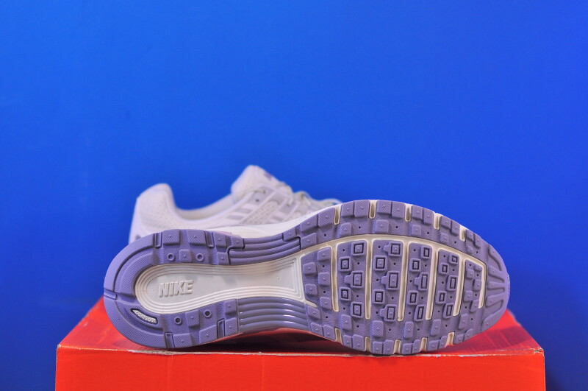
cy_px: 196
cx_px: 294
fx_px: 1223
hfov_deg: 27.0
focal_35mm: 75
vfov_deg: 18.1
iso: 250
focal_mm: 50
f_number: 2.8
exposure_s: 1/320
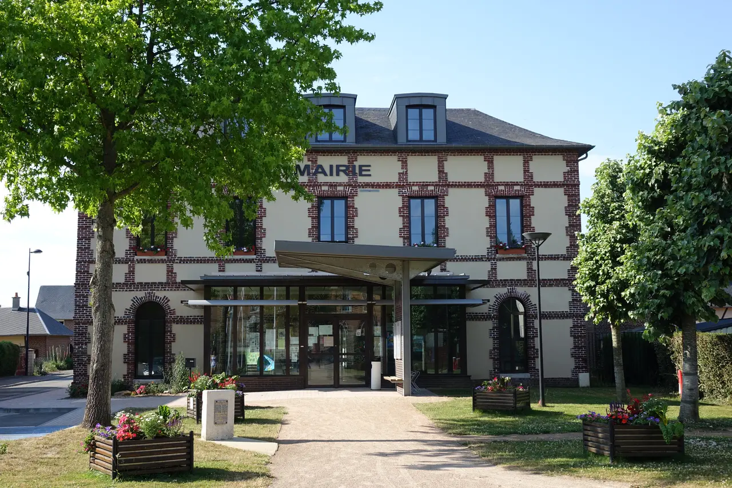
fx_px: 935
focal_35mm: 46
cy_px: 244
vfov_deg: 29.2
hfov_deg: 42.7
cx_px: 366
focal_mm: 16.76
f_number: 4
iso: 125
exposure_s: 1/400
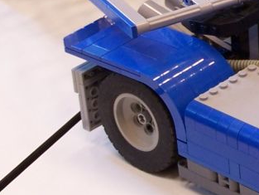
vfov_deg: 6.8
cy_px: 45
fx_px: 1639
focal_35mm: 219
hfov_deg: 8.9
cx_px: 309
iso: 80
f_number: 3.2
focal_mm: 11.1
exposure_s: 1/6
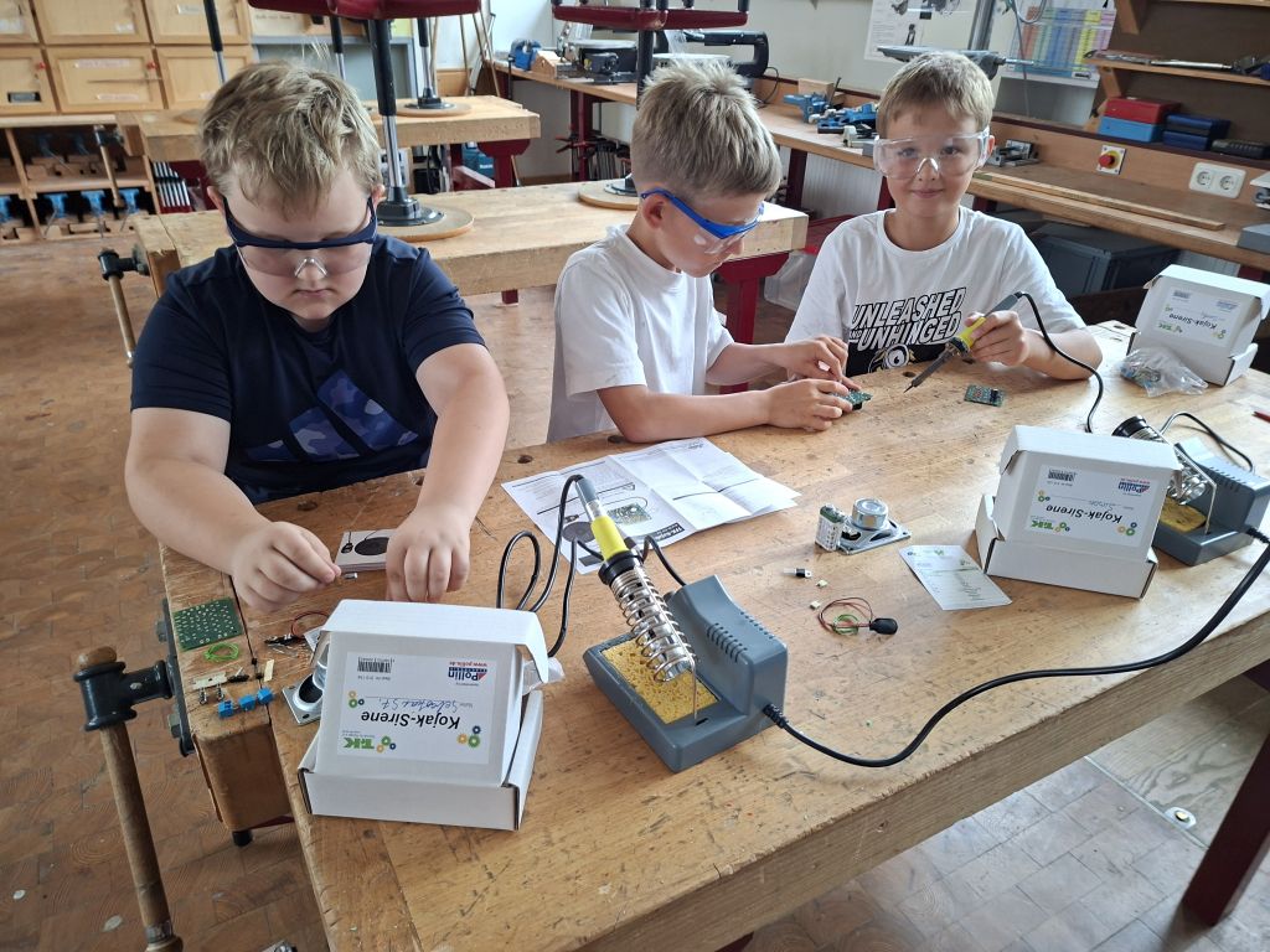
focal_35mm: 23
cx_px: 635
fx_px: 844
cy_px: 476
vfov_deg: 58.9
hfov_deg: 73.9
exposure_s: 1/50
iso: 160
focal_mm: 5.54
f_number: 1.8
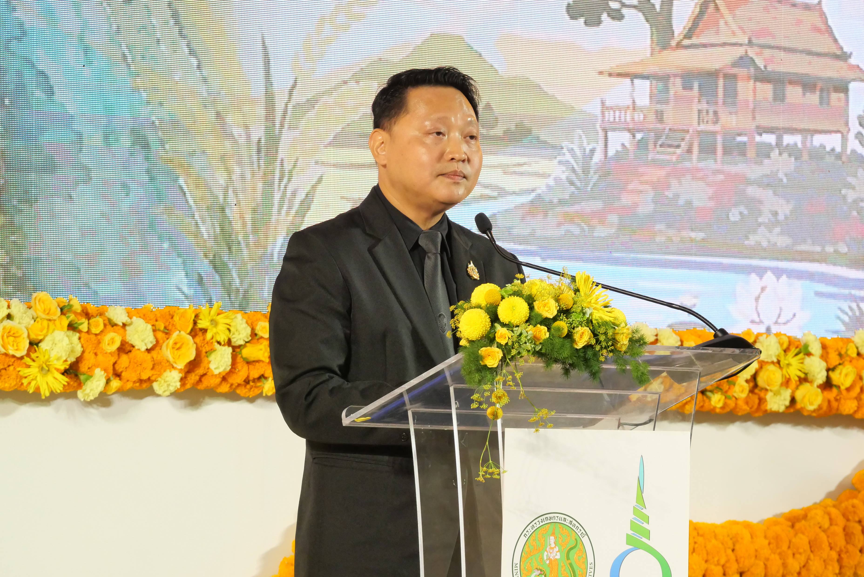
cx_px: 432
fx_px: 6124
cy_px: 288
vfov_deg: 5.4
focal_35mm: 255
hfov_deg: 8.1
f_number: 8
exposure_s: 1/200
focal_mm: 123
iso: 2500
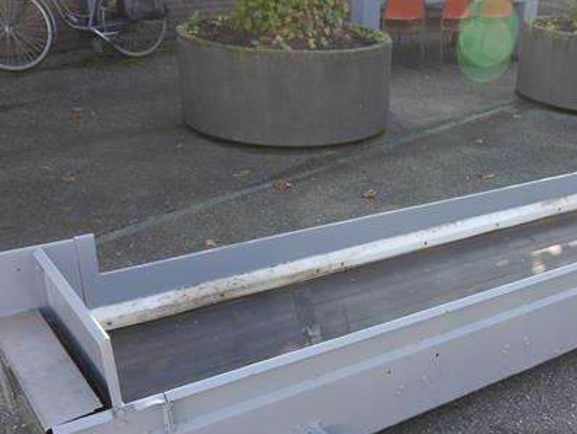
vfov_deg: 31.6
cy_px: 331
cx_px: 428
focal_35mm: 45
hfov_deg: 40.9
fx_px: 751
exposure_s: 1/200
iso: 160
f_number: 4.5
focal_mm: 14
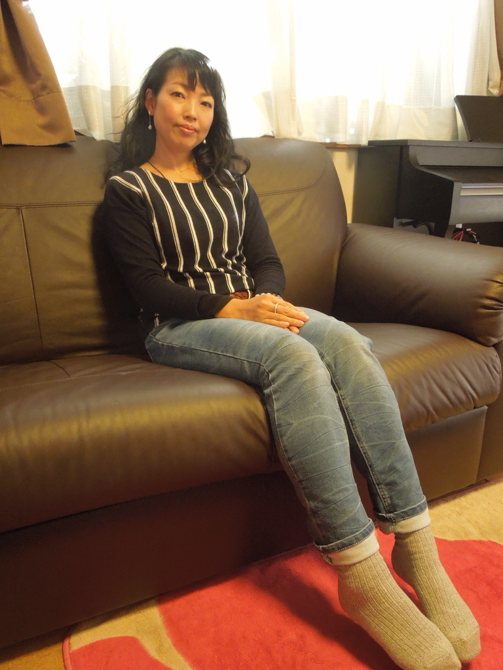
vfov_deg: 63.4
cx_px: 252
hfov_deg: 49.7
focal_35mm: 28
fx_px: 542
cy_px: 335
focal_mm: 5
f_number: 3.5
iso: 800
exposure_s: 1/30
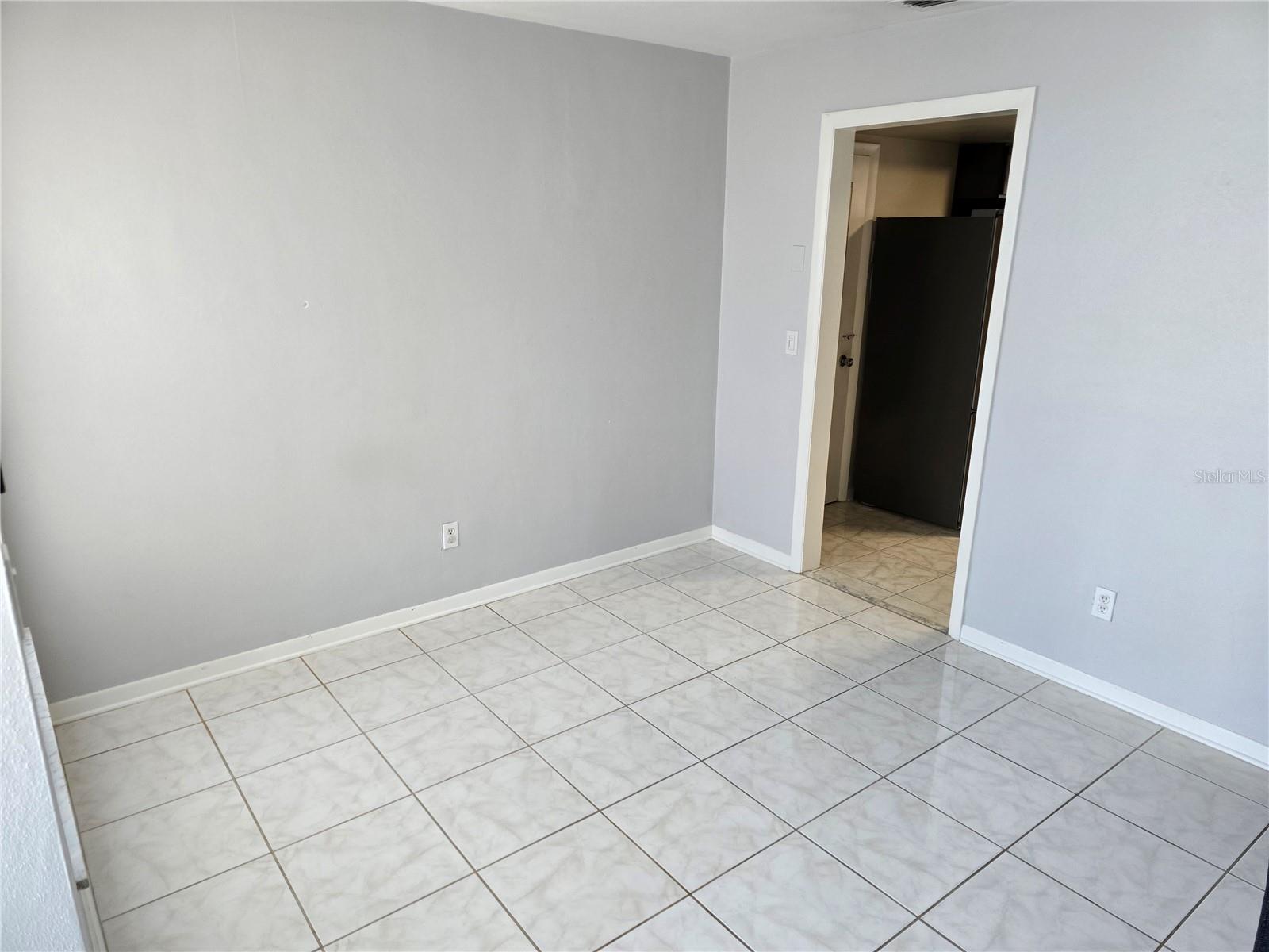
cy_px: 476
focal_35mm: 23
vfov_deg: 58.9
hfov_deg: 73.9
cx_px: 634
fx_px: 843
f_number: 1.7
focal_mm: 6.3
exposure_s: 1/120
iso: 125
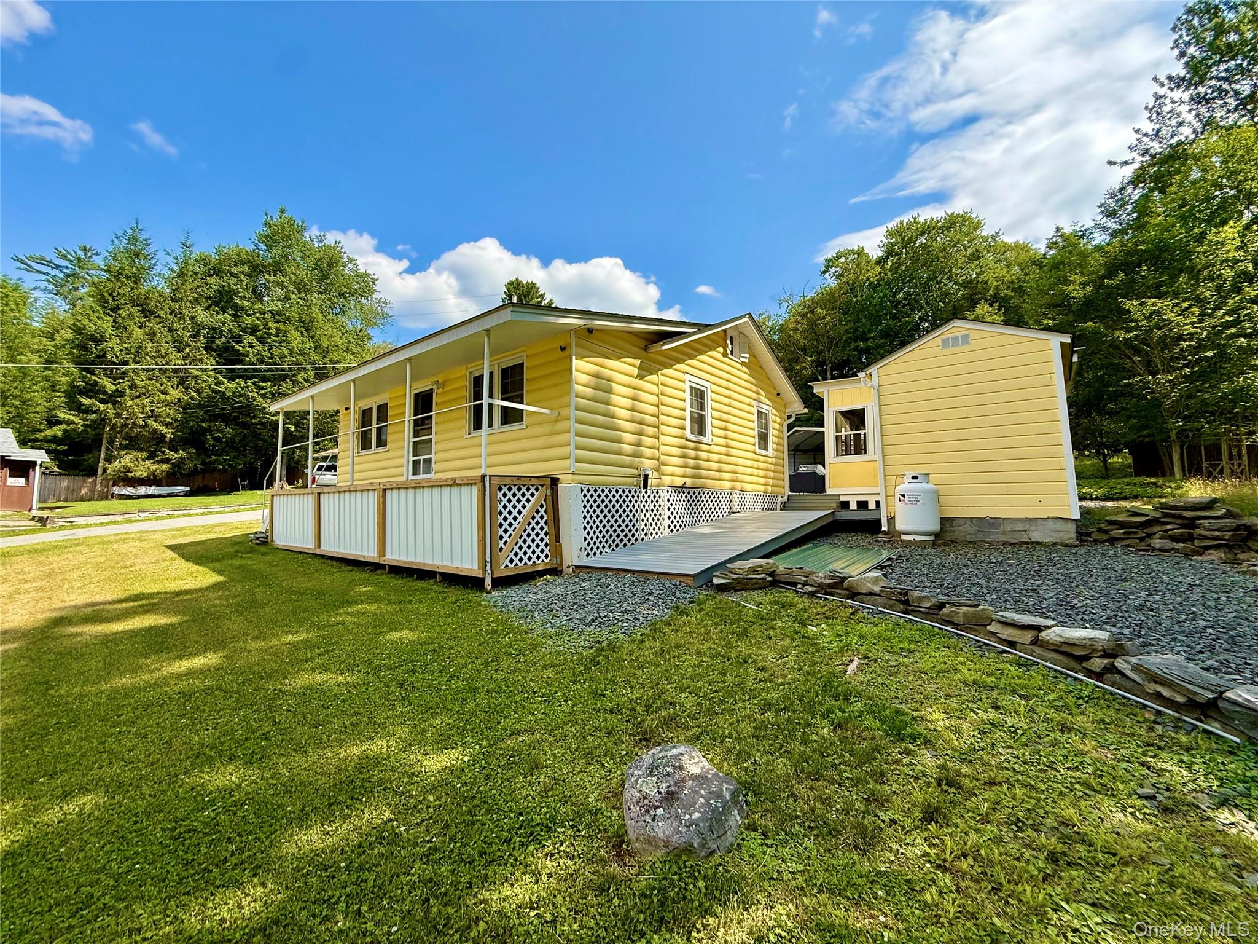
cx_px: 629
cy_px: 472
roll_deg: +0.1
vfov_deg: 85.7
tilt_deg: +5.5
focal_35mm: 14
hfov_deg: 102.1
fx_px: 509
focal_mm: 2.22
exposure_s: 1/1464
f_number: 2.2
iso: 50
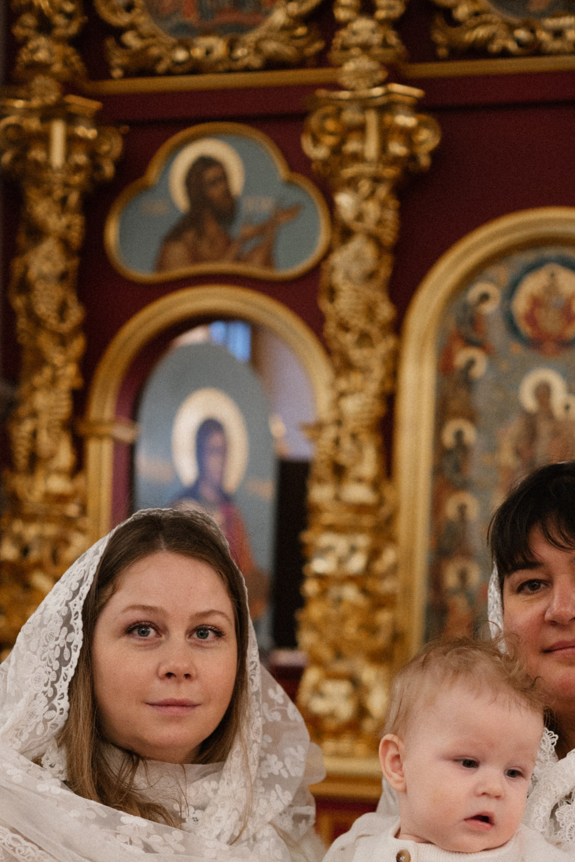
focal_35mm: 65
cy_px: 747
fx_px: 1557
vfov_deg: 29.9
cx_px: 365
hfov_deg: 20.9
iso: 800
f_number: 1.8
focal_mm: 35
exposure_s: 1/320
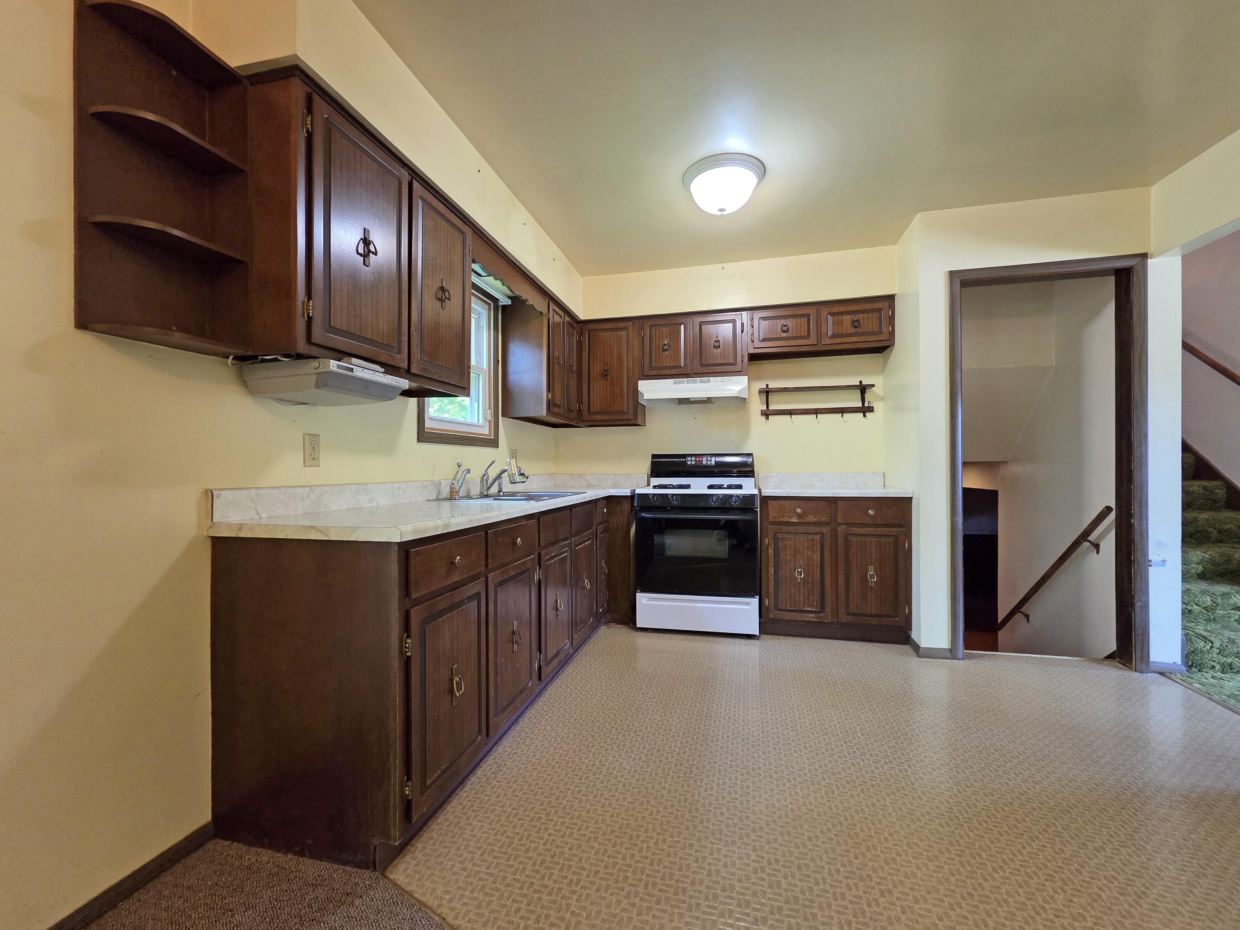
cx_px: 620
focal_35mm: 13
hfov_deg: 106.2
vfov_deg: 89.9
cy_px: 465
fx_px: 466
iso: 400
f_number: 2.2
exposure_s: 1/60
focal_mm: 2.2
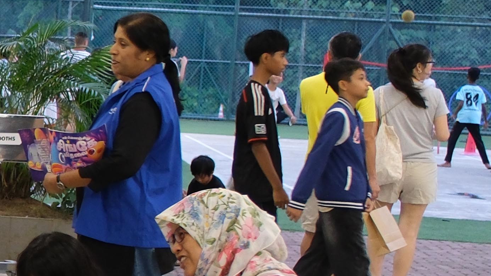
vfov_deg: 7.8
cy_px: 208
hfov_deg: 12.2
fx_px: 2031
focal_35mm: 156
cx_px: -489
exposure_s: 1/100
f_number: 2.8
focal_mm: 21.7
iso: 1250
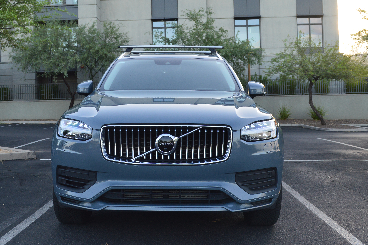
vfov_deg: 30.4
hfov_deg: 44.5
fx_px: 449
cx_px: 168
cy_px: 97
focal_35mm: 44
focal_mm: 24
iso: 400
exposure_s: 1/100
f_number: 9
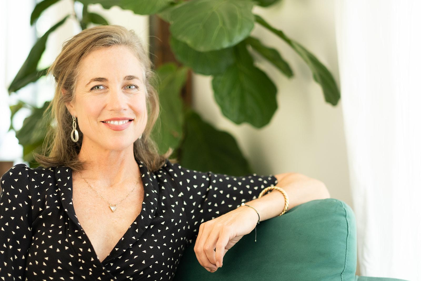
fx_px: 1026
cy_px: 140
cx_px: 210
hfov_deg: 23.2
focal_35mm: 88
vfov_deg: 15.6
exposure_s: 1/125
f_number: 1.2
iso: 500
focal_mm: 56
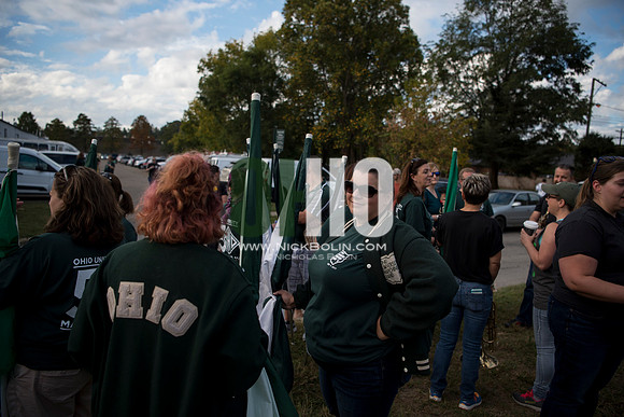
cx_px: 312
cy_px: 208
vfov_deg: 53.2
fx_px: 416
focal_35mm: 24
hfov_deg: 73.7
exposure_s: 1/2000
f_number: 2.8
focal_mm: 24
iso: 250
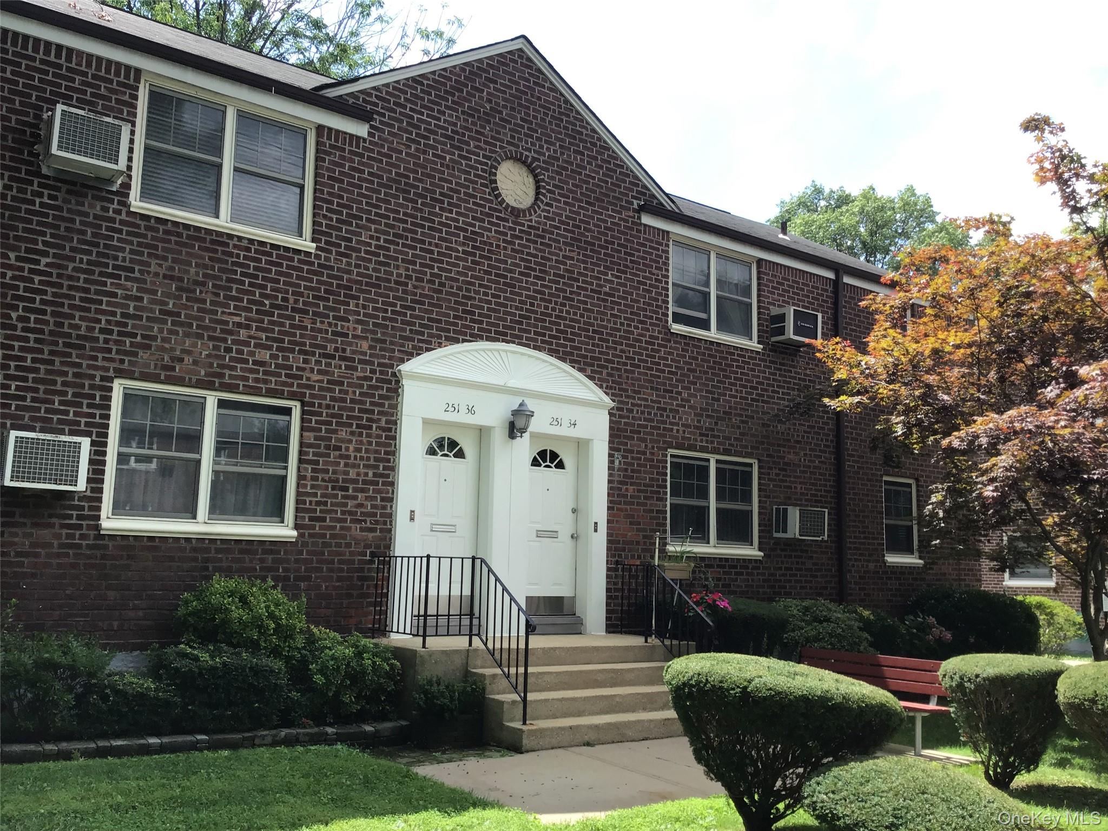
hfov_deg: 58.4
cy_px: 416
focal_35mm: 31
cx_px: 554
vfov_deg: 45.4
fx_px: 992
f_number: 2.4
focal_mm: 3.3
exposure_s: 1/409
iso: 25
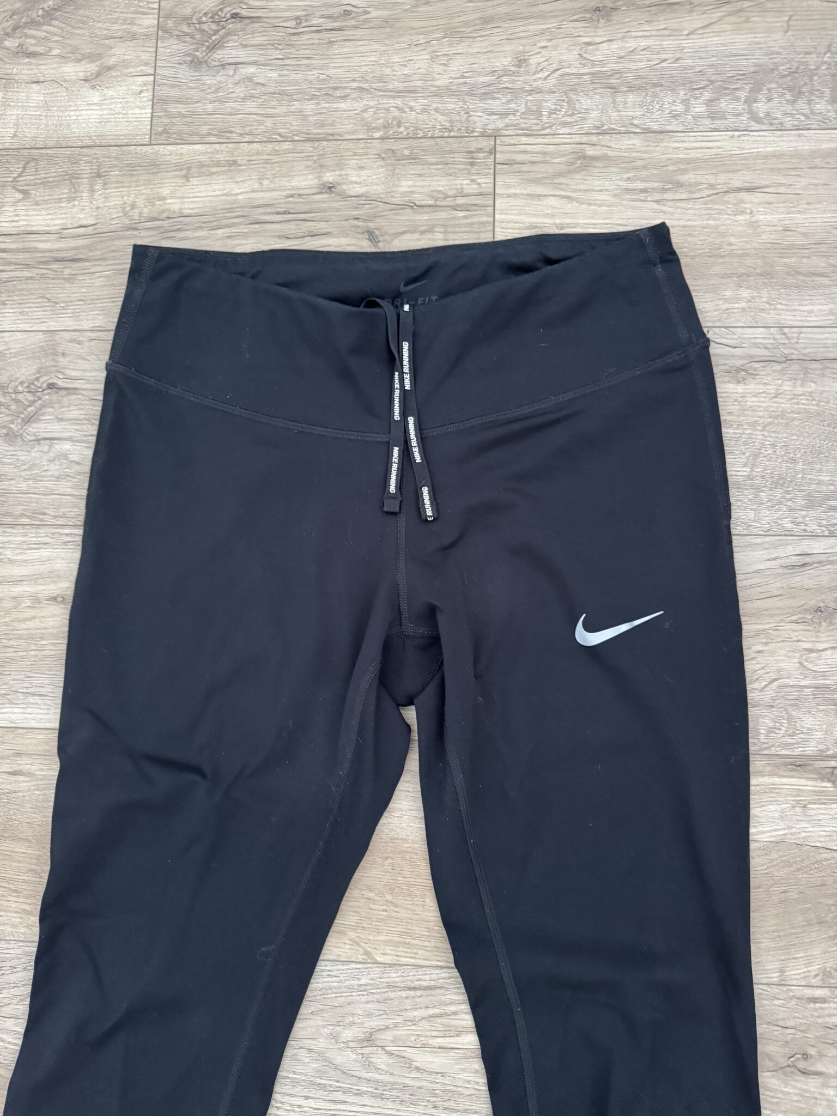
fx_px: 774
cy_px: 558
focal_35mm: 24
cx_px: 418
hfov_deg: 56.8
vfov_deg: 71.6
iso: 800
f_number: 1.78
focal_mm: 6.76
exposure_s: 1/59
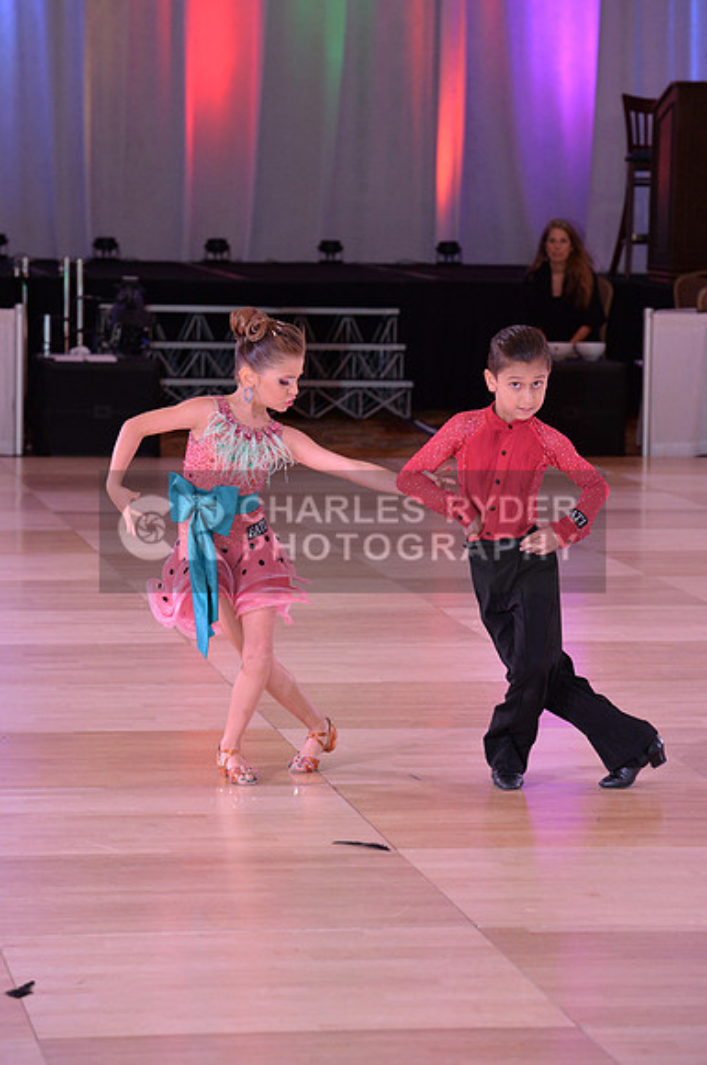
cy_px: 532
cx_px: 354
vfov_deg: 13.7
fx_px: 4432
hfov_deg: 9.1
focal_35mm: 150
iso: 2000
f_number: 6.3
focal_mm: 150
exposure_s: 1/250
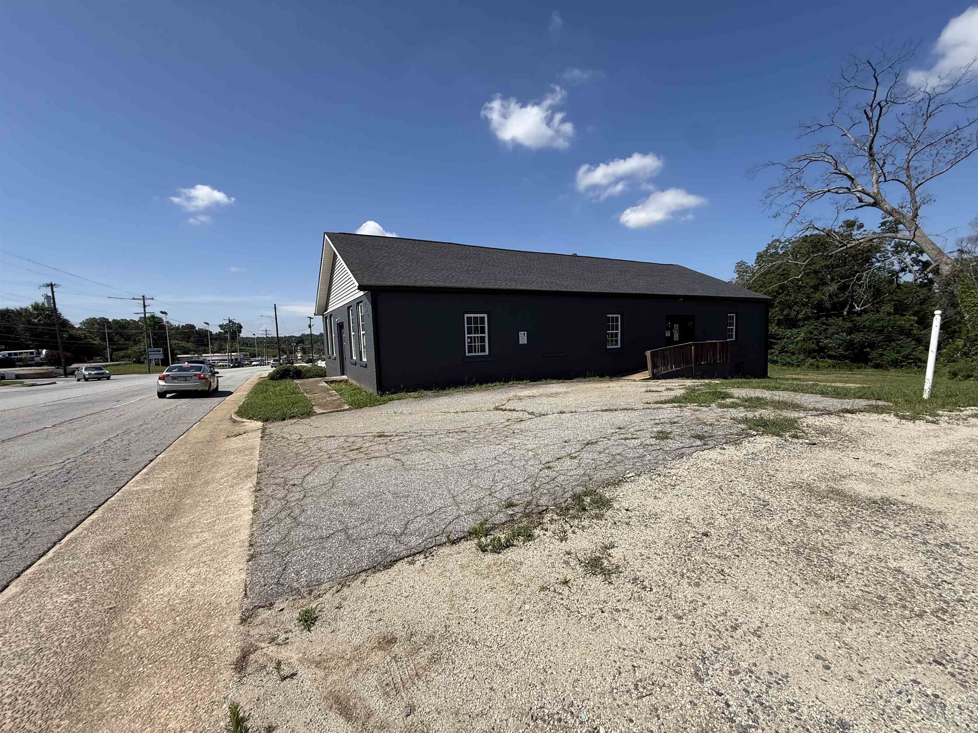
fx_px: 396
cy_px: 366
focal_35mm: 14
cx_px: 489
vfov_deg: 85.7
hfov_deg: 102.1
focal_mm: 2.22
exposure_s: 1/2506
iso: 50
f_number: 2.2
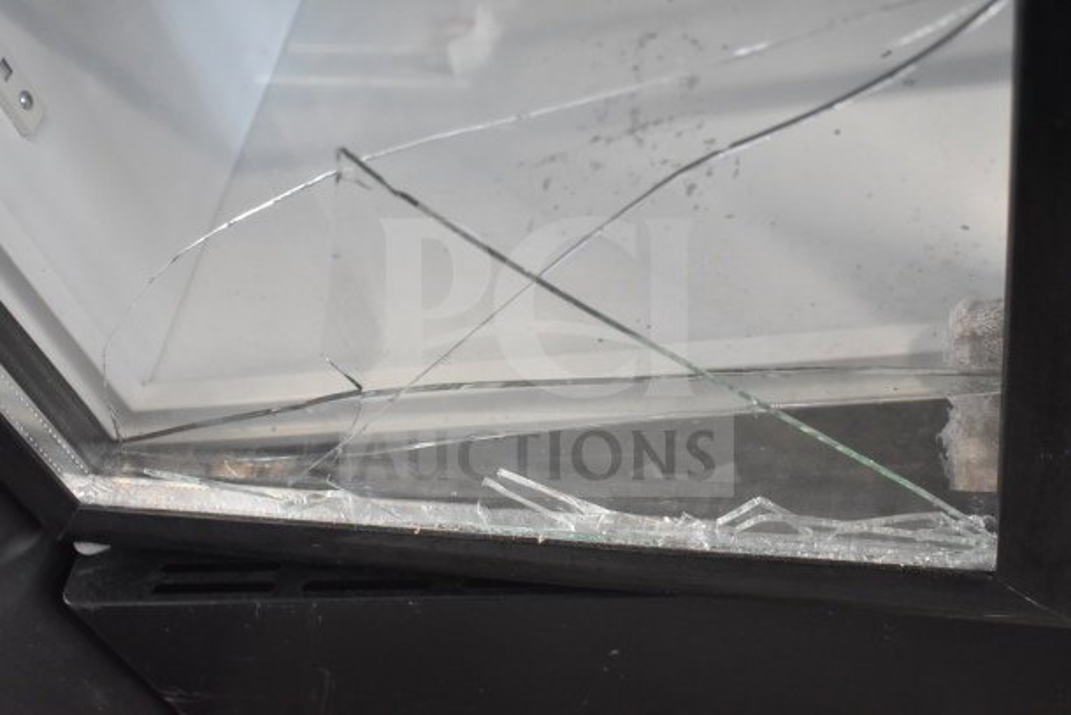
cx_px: 536
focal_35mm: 42
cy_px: 358
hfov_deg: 46.4
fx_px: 1250
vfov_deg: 31.9
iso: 3200
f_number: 4.2
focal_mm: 28
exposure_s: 1/50
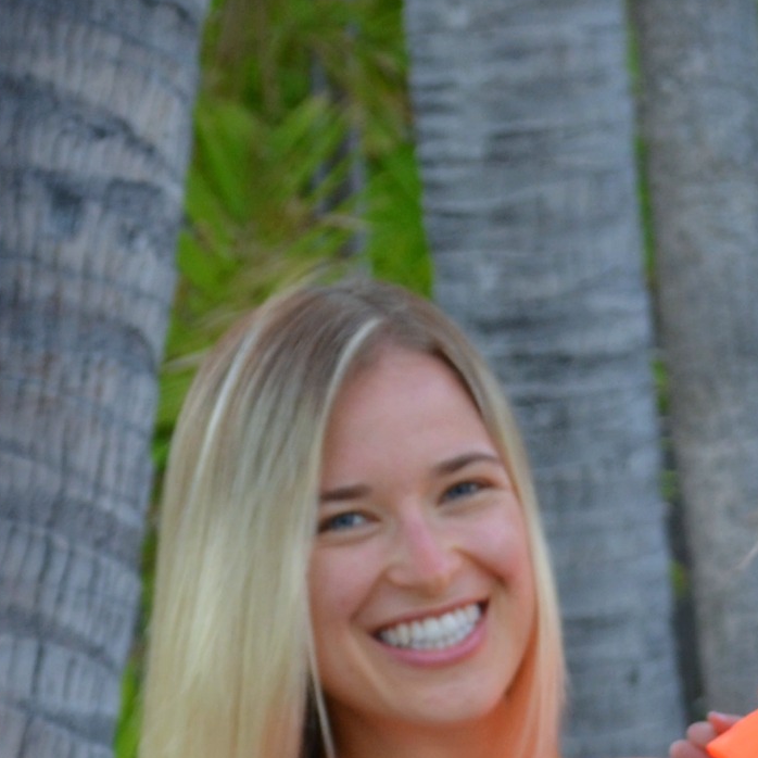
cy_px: 1474
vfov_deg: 6.3
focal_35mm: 273
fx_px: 6764
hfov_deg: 6.4
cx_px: 642
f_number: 5.3
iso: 400
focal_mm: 45
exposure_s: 1/80
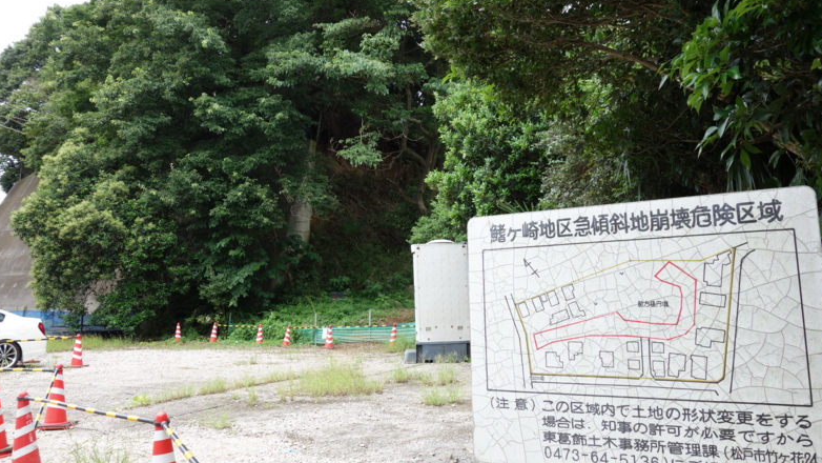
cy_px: 206
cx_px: 417
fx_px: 654
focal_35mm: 30
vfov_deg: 38.9
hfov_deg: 64.3
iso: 125
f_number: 5.6
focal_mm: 10.4
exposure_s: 1/125
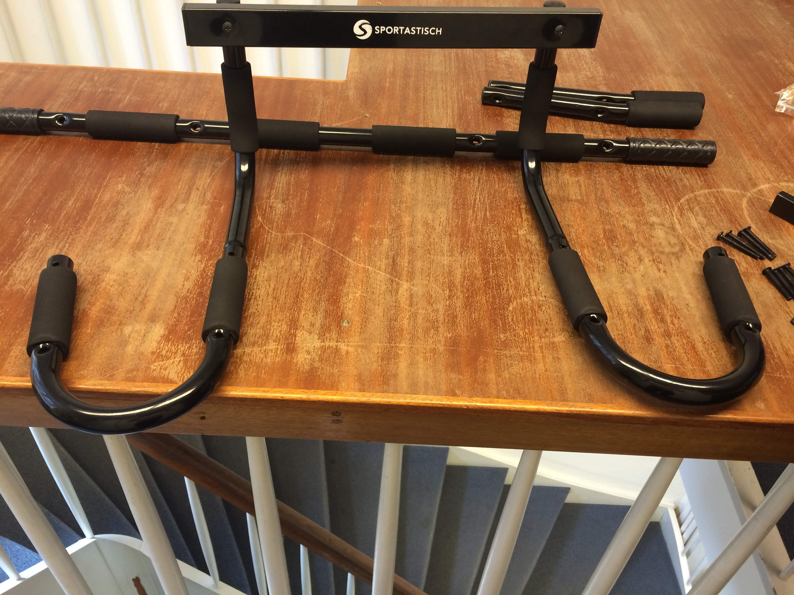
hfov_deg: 61.7
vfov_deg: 48.2
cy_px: 298
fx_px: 665
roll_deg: -5.0
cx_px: 397
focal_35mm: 29
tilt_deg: -42.8
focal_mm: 4.15
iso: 125
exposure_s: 1/33
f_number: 2.2
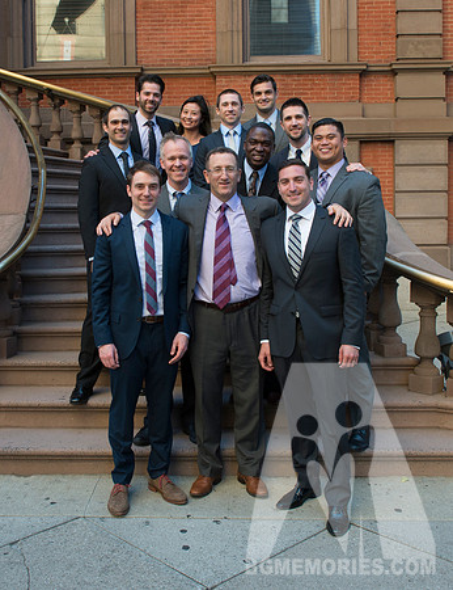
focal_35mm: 45
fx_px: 780
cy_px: 259
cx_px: 206
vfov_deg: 41.3
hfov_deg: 32.4
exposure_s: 1/100
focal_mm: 26
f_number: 8
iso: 800
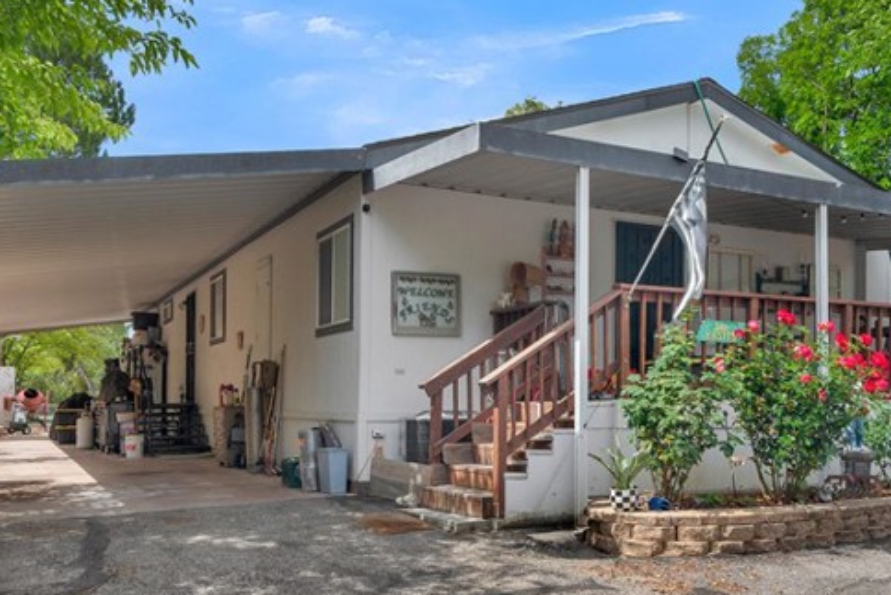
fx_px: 891
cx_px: 534
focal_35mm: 36
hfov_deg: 52.8
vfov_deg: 36.6
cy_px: 390
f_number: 7.1
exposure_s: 1/250
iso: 200
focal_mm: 17
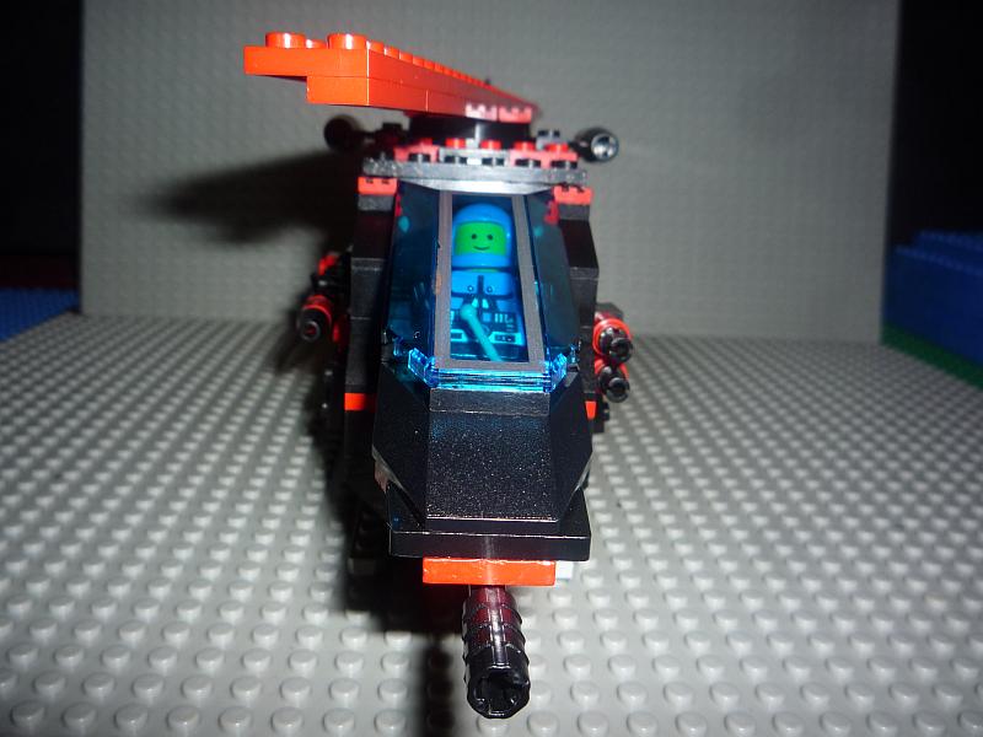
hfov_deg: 60.0
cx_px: 492
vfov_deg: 46.8
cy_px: 368
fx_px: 852
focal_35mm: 30
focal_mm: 5.2
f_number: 4
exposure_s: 1/30
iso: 100
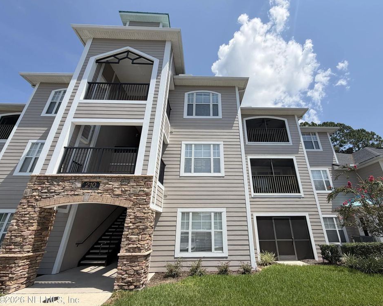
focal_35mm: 15
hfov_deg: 96.6
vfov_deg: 84.0
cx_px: 209
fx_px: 170
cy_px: 157
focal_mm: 2.22
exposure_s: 1/809
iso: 20
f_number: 2.2
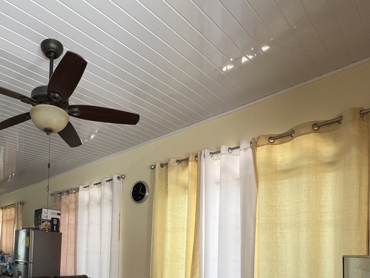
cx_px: 99
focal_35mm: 24
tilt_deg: +0.5
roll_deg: -1.6
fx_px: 256
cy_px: 243
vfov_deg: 51.1
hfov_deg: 67.7
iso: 100
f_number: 1.8
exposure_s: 1/99
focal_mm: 1.57
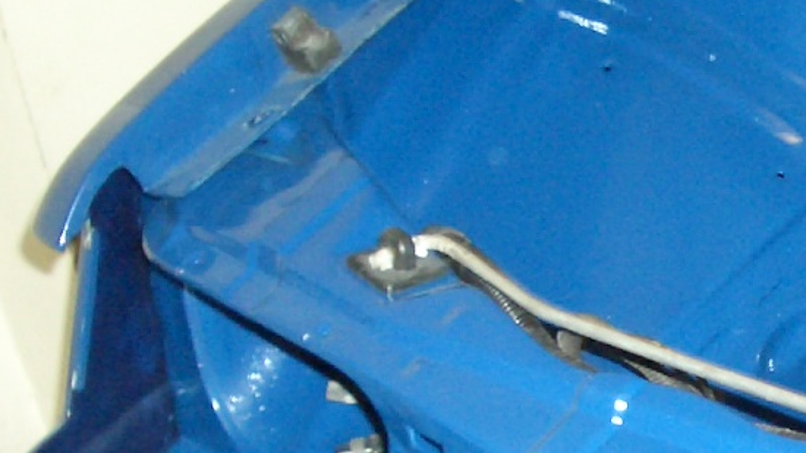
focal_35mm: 111
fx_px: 2372
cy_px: 396
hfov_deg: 18.4
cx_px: 935
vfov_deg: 10.9
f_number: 2.6
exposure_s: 1/60
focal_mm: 5.8
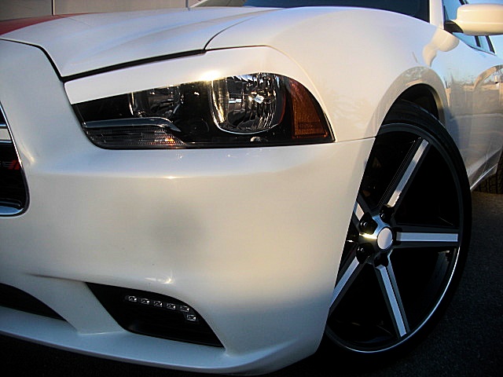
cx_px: 252
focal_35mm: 36
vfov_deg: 39.7
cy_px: 188
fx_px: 523
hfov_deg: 51.4
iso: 50
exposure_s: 1/320
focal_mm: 6.3
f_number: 2.8
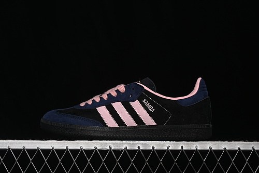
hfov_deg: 27.0
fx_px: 539
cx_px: 130
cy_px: 86
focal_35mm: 75
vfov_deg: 18.2
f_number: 6.3
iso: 160
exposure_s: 1/60
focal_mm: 50
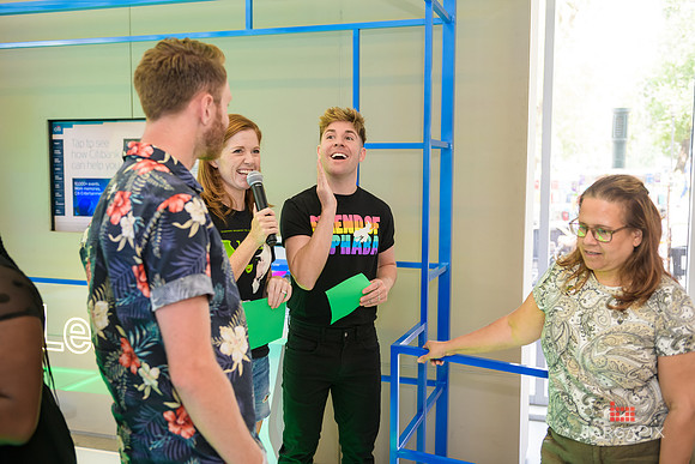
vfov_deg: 35.1
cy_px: 232
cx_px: 348
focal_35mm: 38
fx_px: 734
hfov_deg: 50.7
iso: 400
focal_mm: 38
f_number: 3.2
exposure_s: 1/125
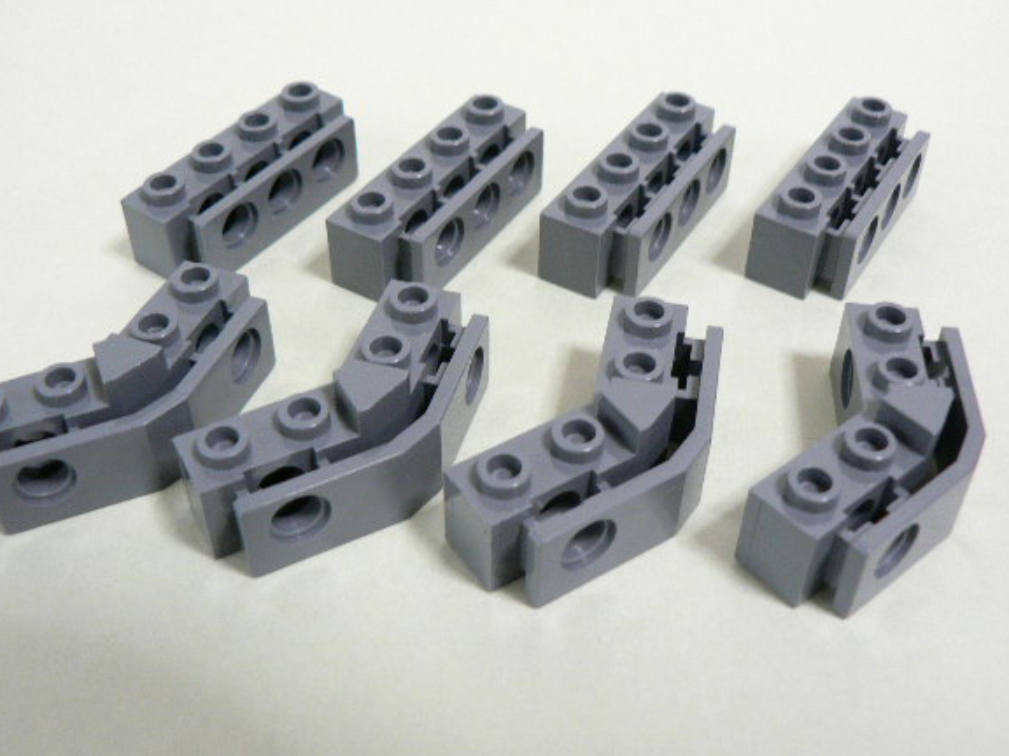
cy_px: 352
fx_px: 1166
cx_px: 482
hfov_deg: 46.8
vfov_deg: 35.9
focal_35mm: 40
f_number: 2.8
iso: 200
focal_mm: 6
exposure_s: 1/15
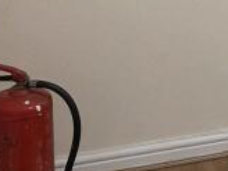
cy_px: -33
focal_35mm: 144
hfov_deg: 12.2
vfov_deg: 10.1
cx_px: 448
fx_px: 948
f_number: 1.8
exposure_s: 1/100
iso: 320
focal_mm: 5.4
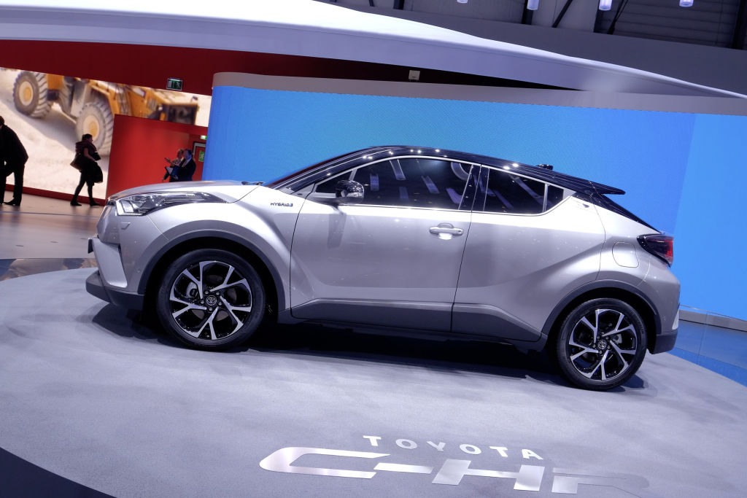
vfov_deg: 43.6
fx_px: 623
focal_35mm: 30
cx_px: 374
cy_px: 249
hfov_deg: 61.9
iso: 800
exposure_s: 1/160
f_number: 5.6
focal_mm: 20
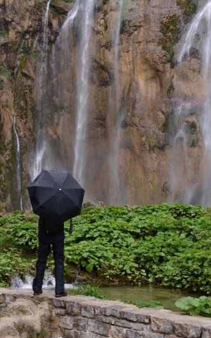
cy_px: 171
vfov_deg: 40.3
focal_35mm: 50
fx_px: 460
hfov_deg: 25.8
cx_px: 104
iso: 640
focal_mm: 48
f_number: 8
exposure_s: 1/60
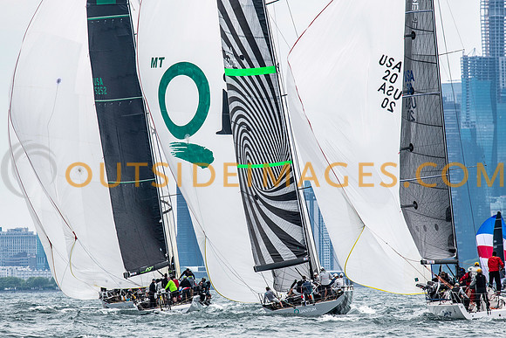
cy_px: 169
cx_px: 243
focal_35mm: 482
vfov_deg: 2.9
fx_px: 6772
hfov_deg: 4.3
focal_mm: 300
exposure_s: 1/2000
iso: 400
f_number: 5.6
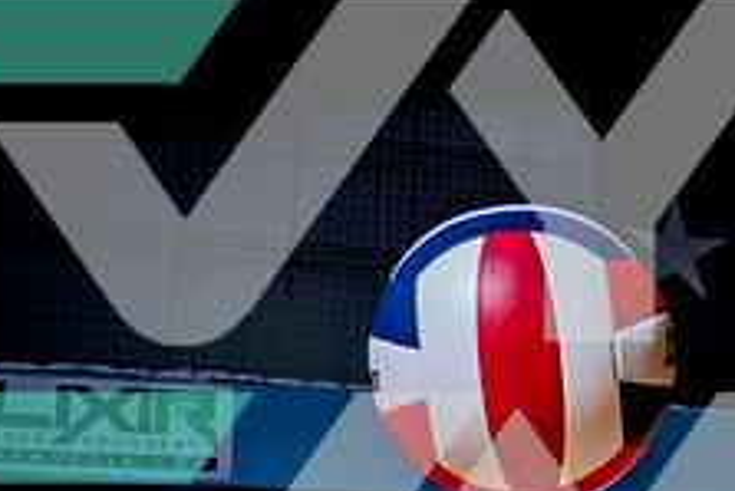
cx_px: 748
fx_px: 1369
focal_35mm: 67
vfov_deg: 19.3
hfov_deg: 28.1
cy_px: 568
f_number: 5
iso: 250
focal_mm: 25
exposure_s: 1/200
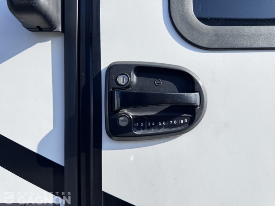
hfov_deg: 71.6
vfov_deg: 56.8
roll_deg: -0.2
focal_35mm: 24
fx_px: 191
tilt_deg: +2.7
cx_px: 138
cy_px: 103
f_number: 1.78
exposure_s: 1/2506
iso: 80
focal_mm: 6.76
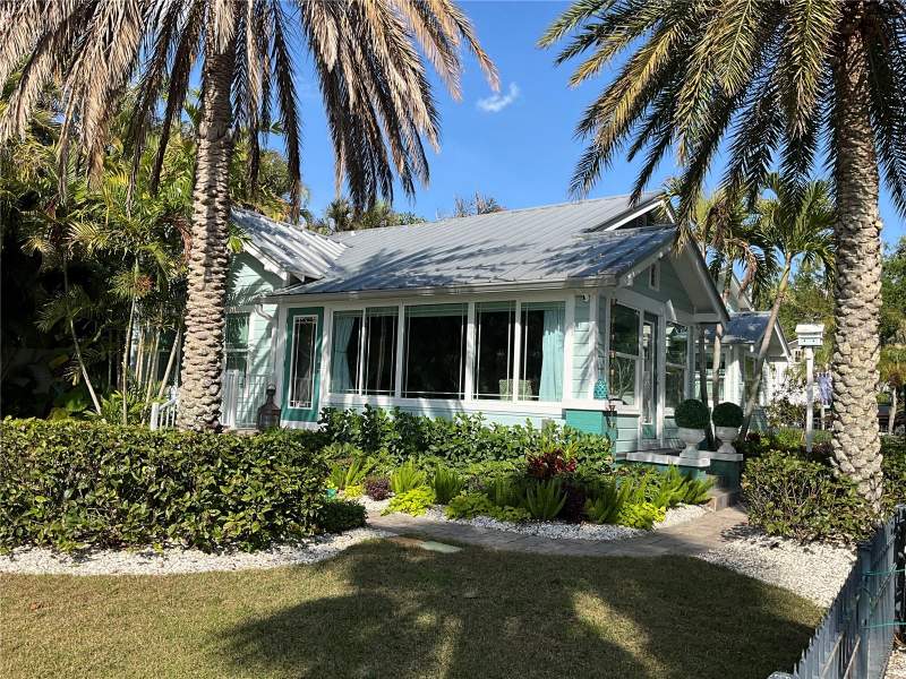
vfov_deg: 48.2
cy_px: 340
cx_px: 453
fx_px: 759
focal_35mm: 29
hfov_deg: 61.7
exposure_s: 1/1490
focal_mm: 3
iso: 25
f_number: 1.8
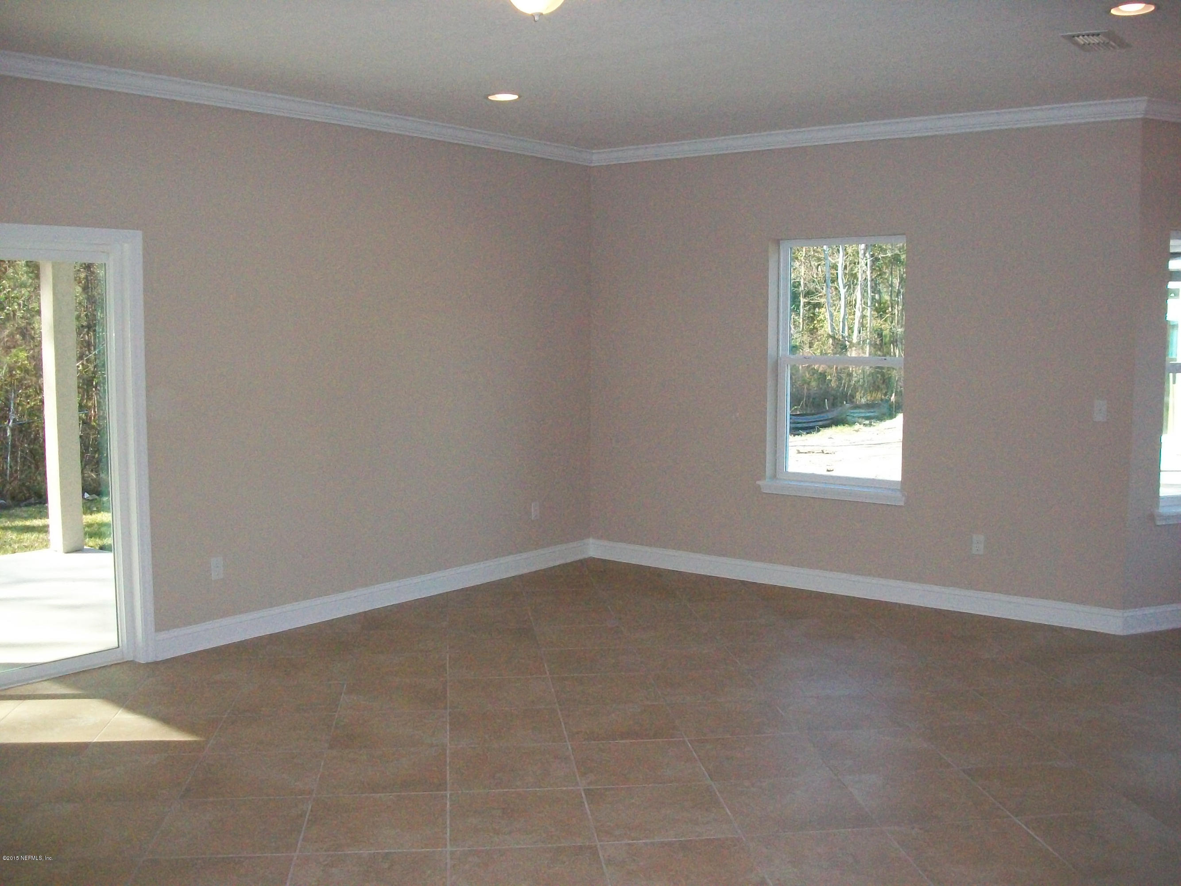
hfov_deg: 56.8
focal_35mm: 32
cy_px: 443
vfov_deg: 44.2
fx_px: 1092
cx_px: 590
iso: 400
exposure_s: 1/500
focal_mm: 5.7
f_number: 2.9
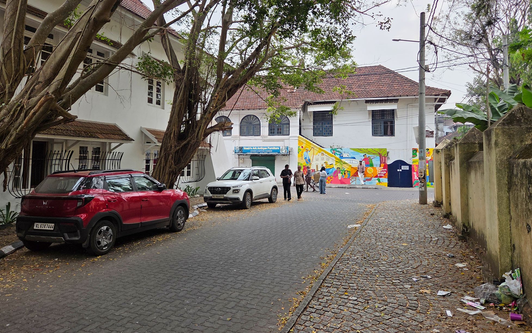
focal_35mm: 25
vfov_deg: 49.0
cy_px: 135
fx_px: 362
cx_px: 272
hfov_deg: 72.5
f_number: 1.8
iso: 80
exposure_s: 1/1869
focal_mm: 5.4
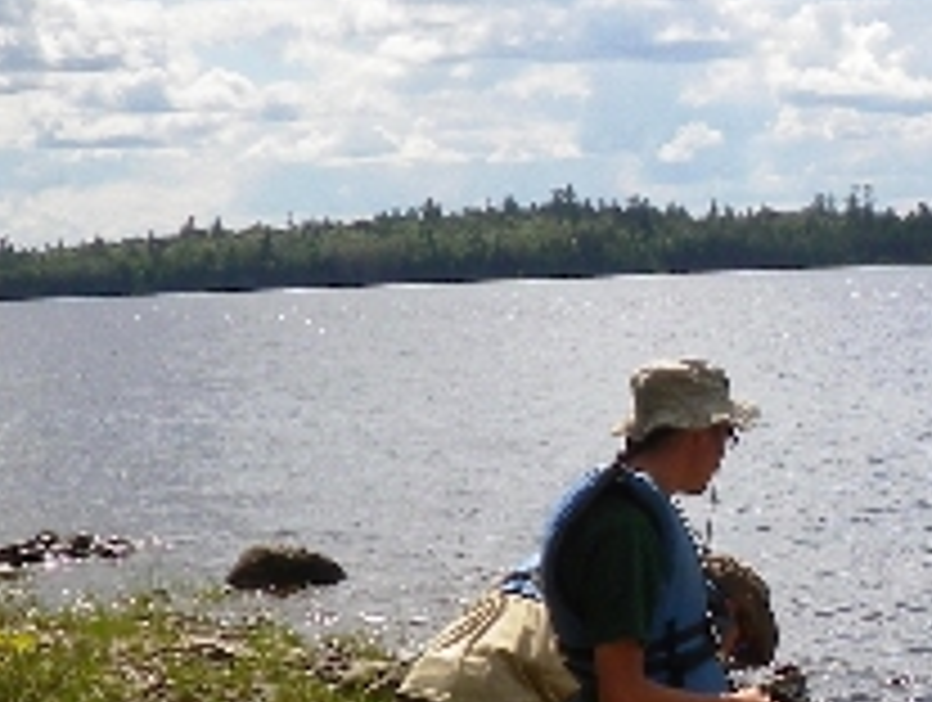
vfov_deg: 13.5
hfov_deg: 17.5
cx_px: 1049
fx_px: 2913
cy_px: 788
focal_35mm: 108
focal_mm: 5
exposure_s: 1/800
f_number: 4.2
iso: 80
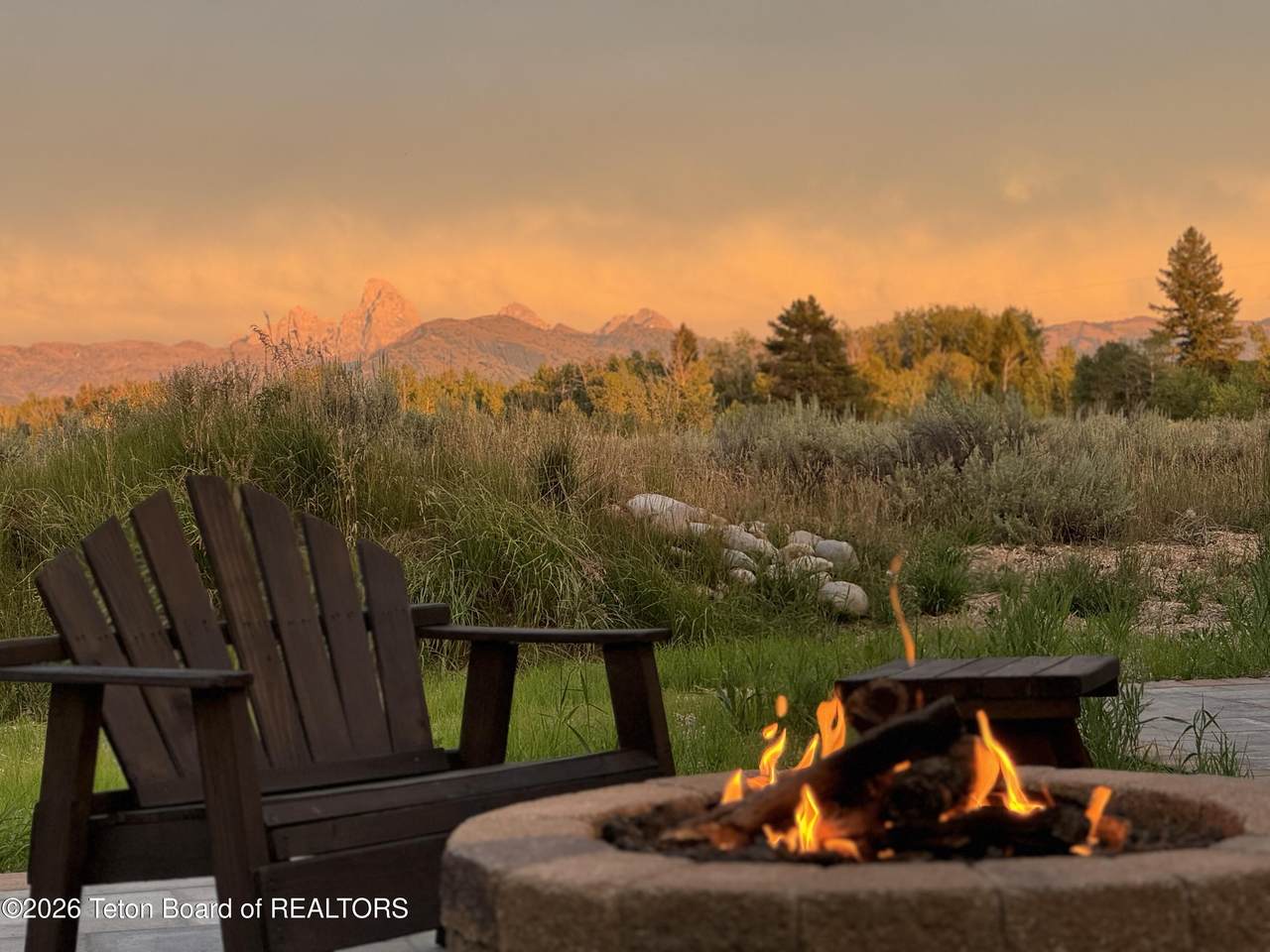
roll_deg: +2.2
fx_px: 2825
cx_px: 635
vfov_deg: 19.1
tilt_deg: +0.7
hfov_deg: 25.3
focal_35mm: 77
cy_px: 476
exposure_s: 1/99
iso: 64
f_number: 2.8
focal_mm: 9
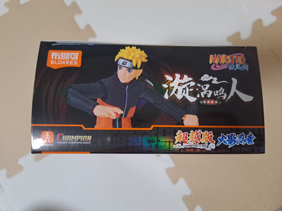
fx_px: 196
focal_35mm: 24
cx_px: 141
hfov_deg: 71.6
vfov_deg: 56.8
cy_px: 106
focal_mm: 5.23
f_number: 1.8
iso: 250
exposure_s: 1/33
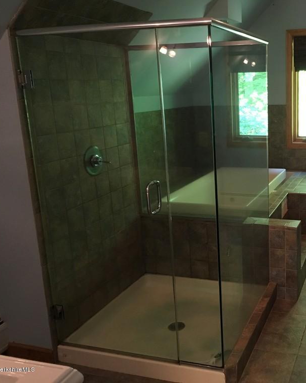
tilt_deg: -12.7
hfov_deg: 37.6
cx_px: 250
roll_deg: +0.4
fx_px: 430
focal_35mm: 38
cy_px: 191
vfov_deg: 47.9
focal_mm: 4.15
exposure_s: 1/24
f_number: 2.2
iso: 200
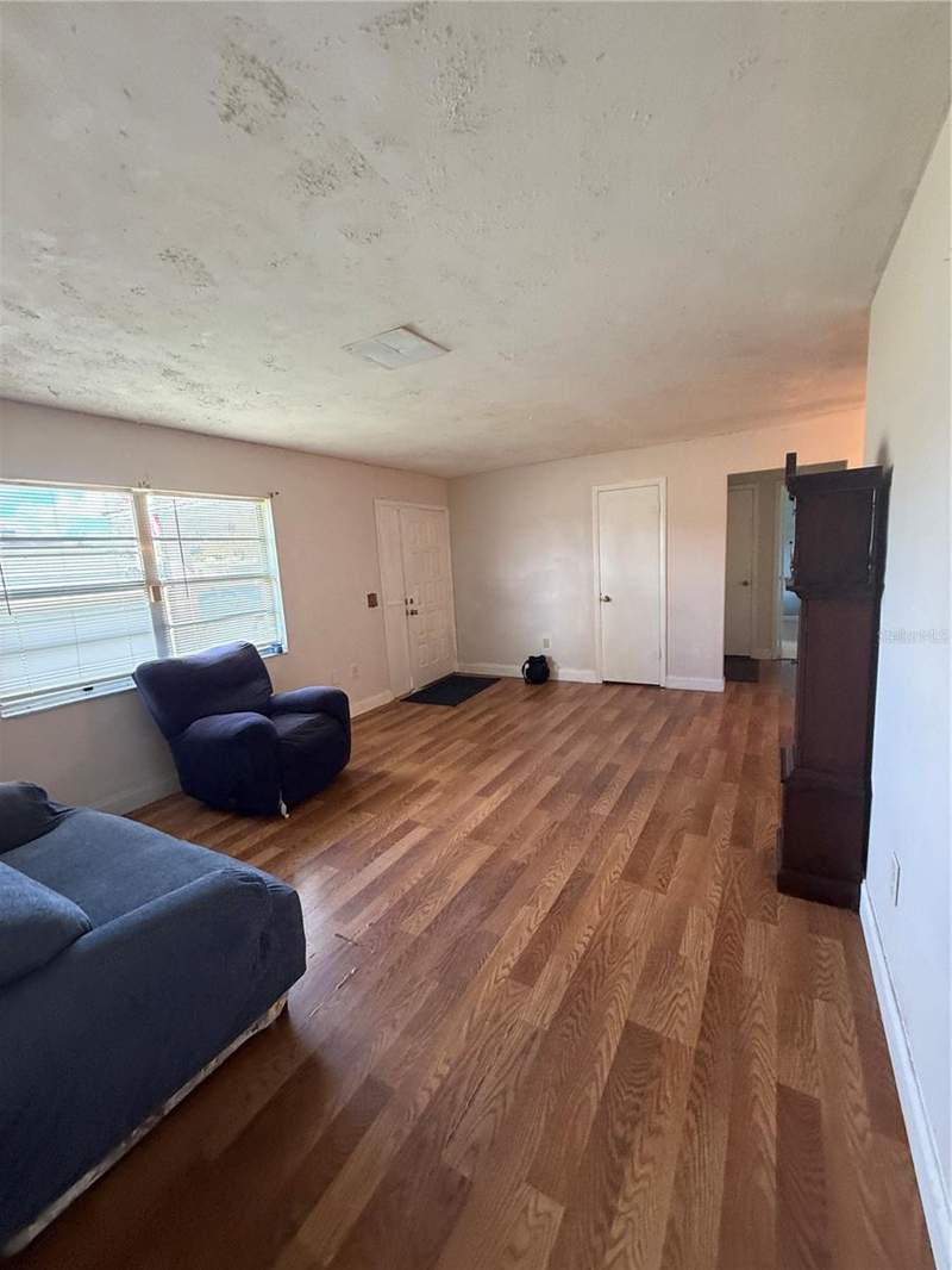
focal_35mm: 14
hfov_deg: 85.7
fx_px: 513
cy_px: 635
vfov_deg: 102.1
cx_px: 476
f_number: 2.2
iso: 320
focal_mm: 2.22
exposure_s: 1/60
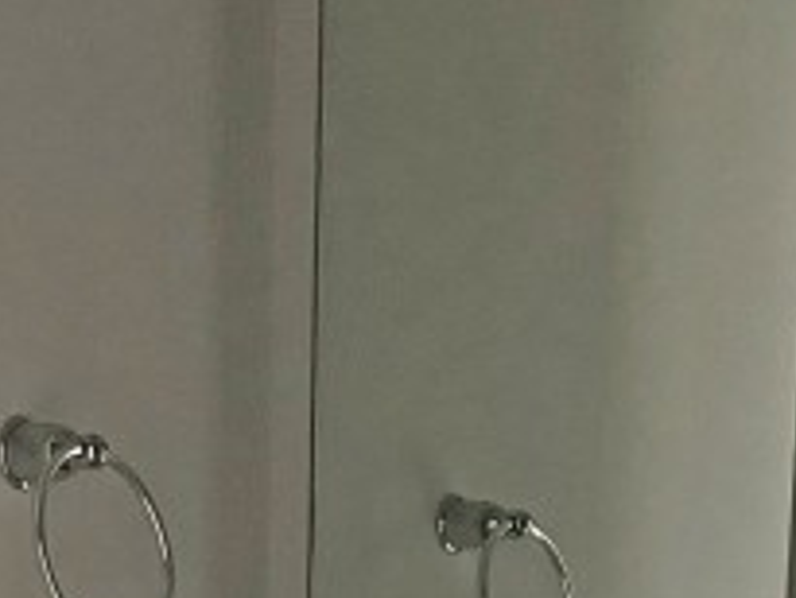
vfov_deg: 10.5
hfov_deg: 16.3
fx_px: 2761
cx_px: 217
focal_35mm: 120
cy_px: 1456
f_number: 1.78
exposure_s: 1/30
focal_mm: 6.76
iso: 1600
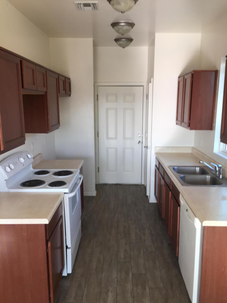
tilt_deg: -10.3
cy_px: 152
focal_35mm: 29
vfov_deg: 61.7
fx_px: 254
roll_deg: -0.9
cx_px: 114
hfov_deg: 48.2
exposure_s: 1/60
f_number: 2.2
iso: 40
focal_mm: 4.15
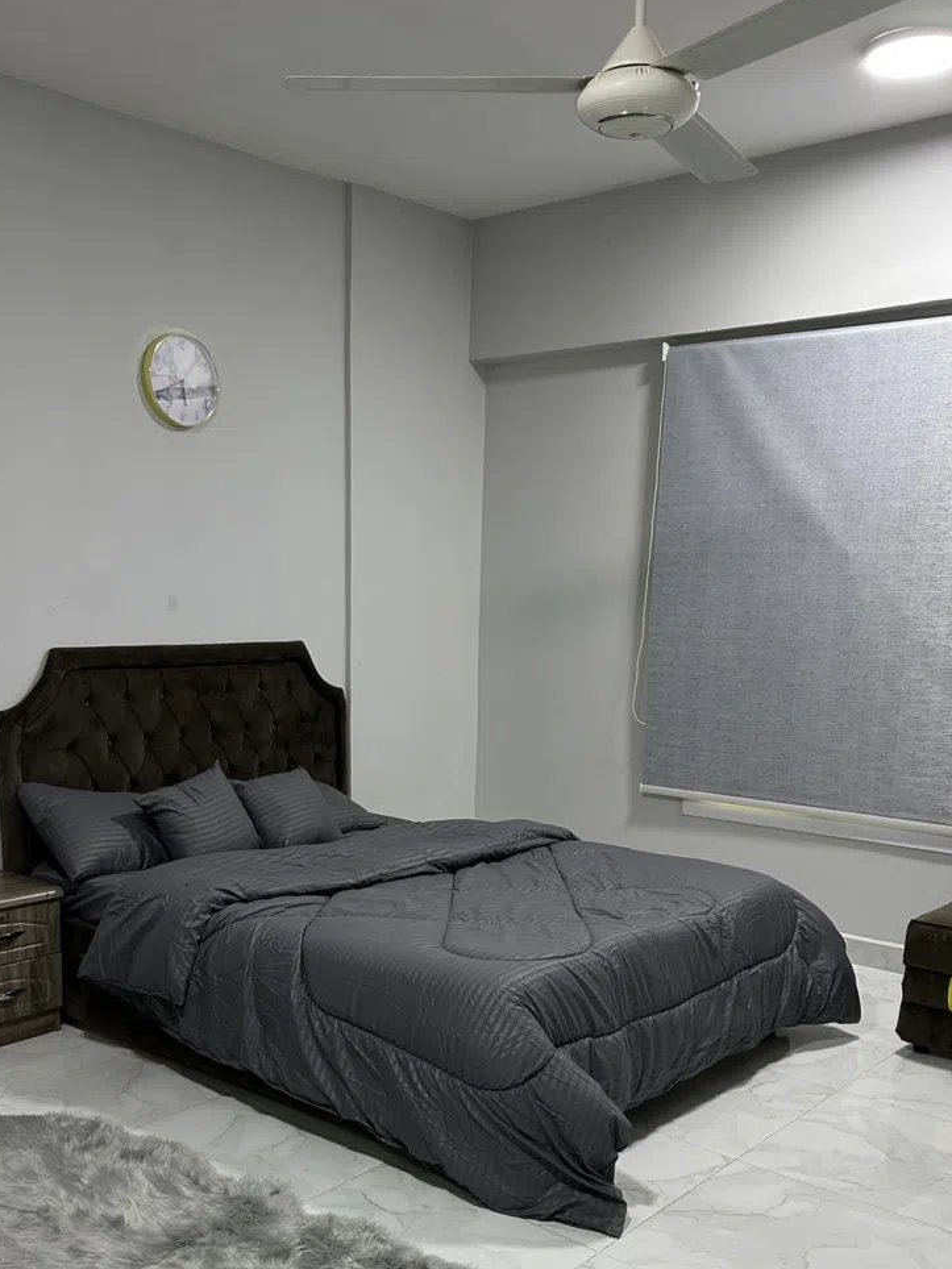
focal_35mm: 34
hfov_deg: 41.7
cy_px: 819
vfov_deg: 53.2
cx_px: 406
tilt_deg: -9.7
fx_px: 1247
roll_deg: -0.9
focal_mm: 6.86
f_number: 1.78
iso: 250
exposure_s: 1/50
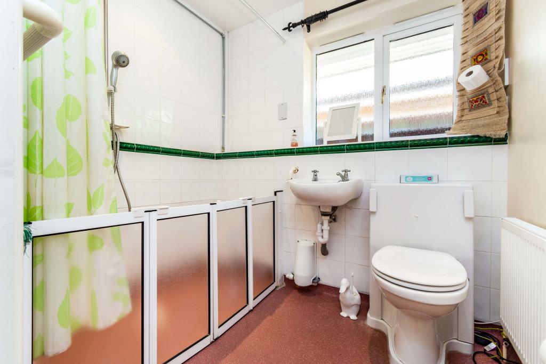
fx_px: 228
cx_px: 273
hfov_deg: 100.4
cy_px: 182
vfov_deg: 77.3
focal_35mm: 15
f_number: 7.1
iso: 400
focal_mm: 10
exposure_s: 1/20
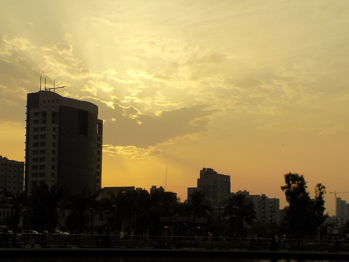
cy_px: 199
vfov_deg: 22.7
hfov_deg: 30.2
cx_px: 145
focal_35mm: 64
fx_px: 645
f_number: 3.6
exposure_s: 1/1000
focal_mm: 7.3
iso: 80
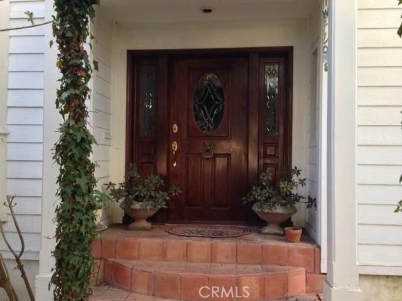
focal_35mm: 33
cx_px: 201
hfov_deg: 55.4
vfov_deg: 42.9
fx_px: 383
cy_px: 150
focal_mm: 4.13
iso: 64
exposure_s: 1/60
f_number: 2.4
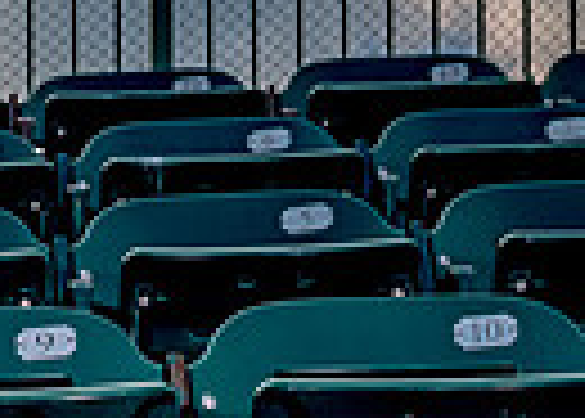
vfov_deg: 7.8
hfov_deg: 10.8
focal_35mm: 172
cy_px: 950
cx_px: -546
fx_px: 2859
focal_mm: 34
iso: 100
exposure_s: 1/125
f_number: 11
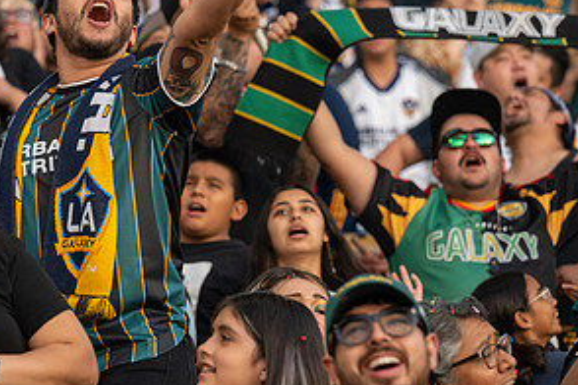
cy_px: 116
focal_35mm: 385
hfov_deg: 5.3
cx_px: 102
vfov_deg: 3.6
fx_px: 6181
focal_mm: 195
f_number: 4
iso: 2800
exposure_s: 1/400
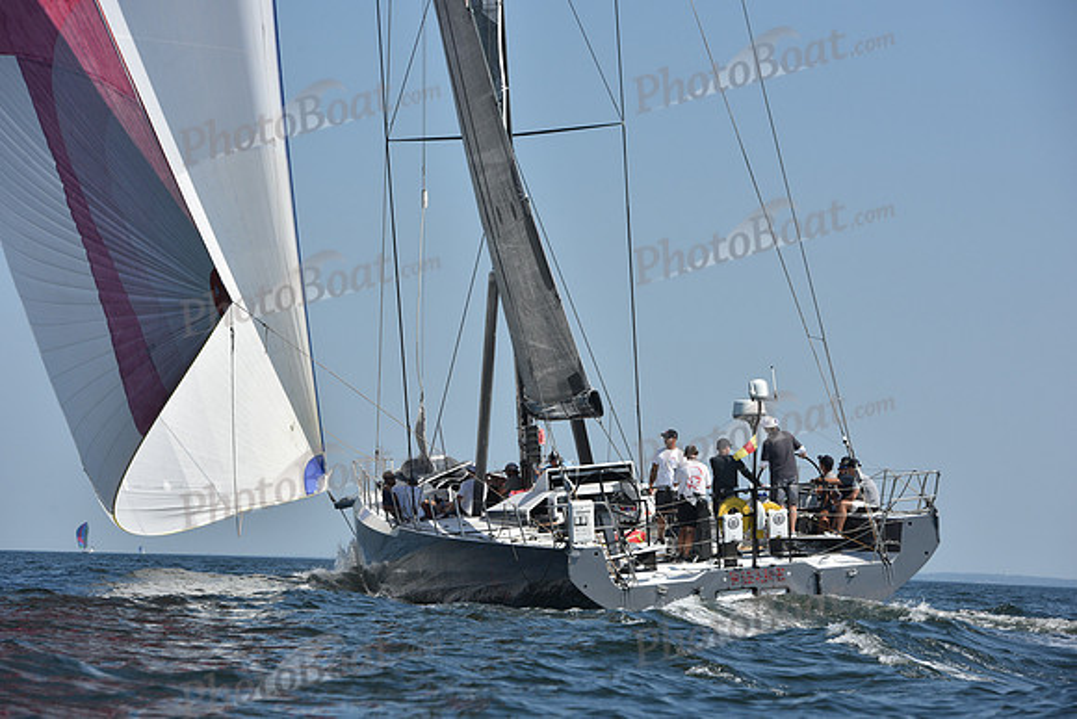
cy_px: 360
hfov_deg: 12.8
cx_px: 538
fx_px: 4788
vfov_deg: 8.6
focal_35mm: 160
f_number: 9
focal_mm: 160
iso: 250
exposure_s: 1/1250
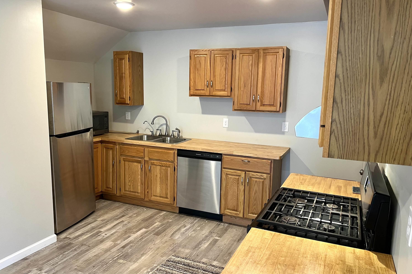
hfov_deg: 65.5
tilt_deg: -9.8
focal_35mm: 28
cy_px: 137
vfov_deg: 46.4
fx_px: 320
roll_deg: -1.8
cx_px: 206
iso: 160
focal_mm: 5.7
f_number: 1.5
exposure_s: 1/60
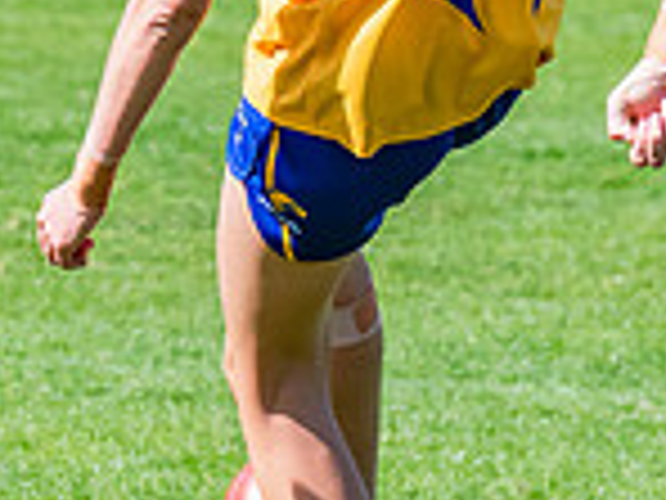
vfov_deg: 1.5
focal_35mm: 986
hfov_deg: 2.0
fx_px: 18970
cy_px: -17
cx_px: 351
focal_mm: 180
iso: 800
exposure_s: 1/1600
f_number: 8
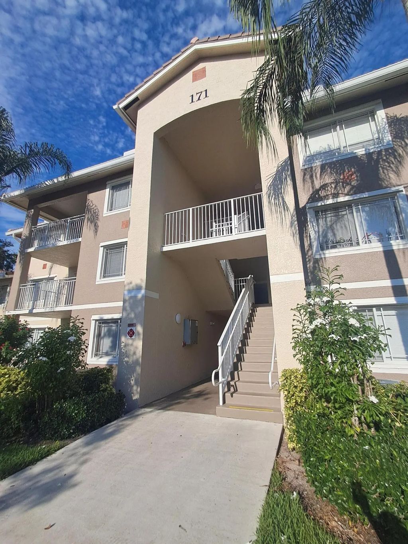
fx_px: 251
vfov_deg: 94.5
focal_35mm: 16
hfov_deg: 78.1
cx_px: 204
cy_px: 272
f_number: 2.2
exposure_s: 1/1949
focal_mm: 1.64
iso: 40
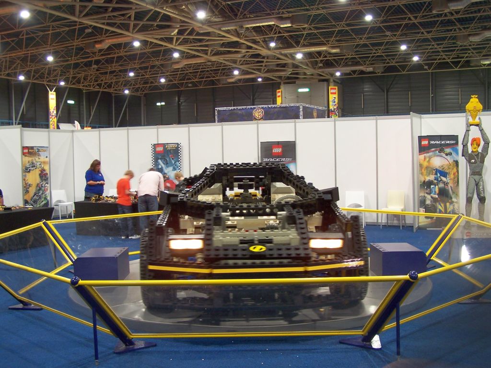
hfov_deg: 46.8
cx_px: 246
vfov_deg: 36.0
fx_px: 567
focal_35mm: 40
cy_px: 184
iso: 80
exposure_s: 1/2
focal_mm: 6.7
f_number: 2.8
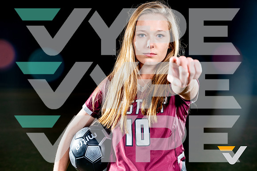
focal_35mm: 59
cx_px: 128
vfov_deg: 23.0
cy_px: 86
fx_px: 421
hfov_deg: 33.9
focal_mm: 59
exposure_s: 1/125
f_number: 5.6
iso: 100
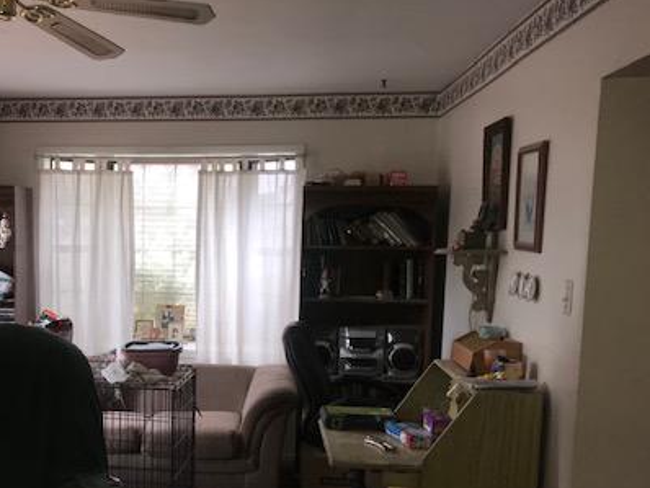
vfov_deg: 31.9
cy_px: 330
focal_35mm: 45
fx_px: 845
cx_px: 140
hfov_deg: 40.5
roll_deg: -0.4
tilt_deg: -6.3
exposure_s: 1/30
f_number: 1.8
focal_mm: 3.99
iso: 25
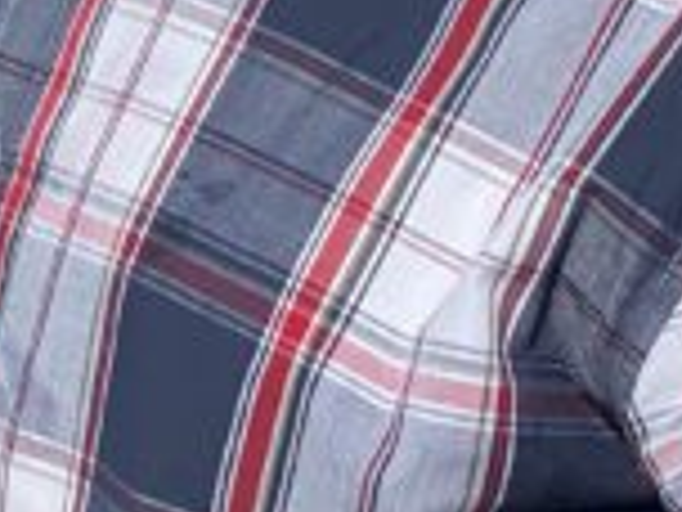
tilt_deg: -5.0
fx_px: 5063
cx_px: -242
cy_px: -582
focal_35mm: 257
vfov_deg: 5.6
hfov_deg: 7.6
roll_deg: -1.8
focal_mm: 6
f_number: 2
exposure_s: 1/1453
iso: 20
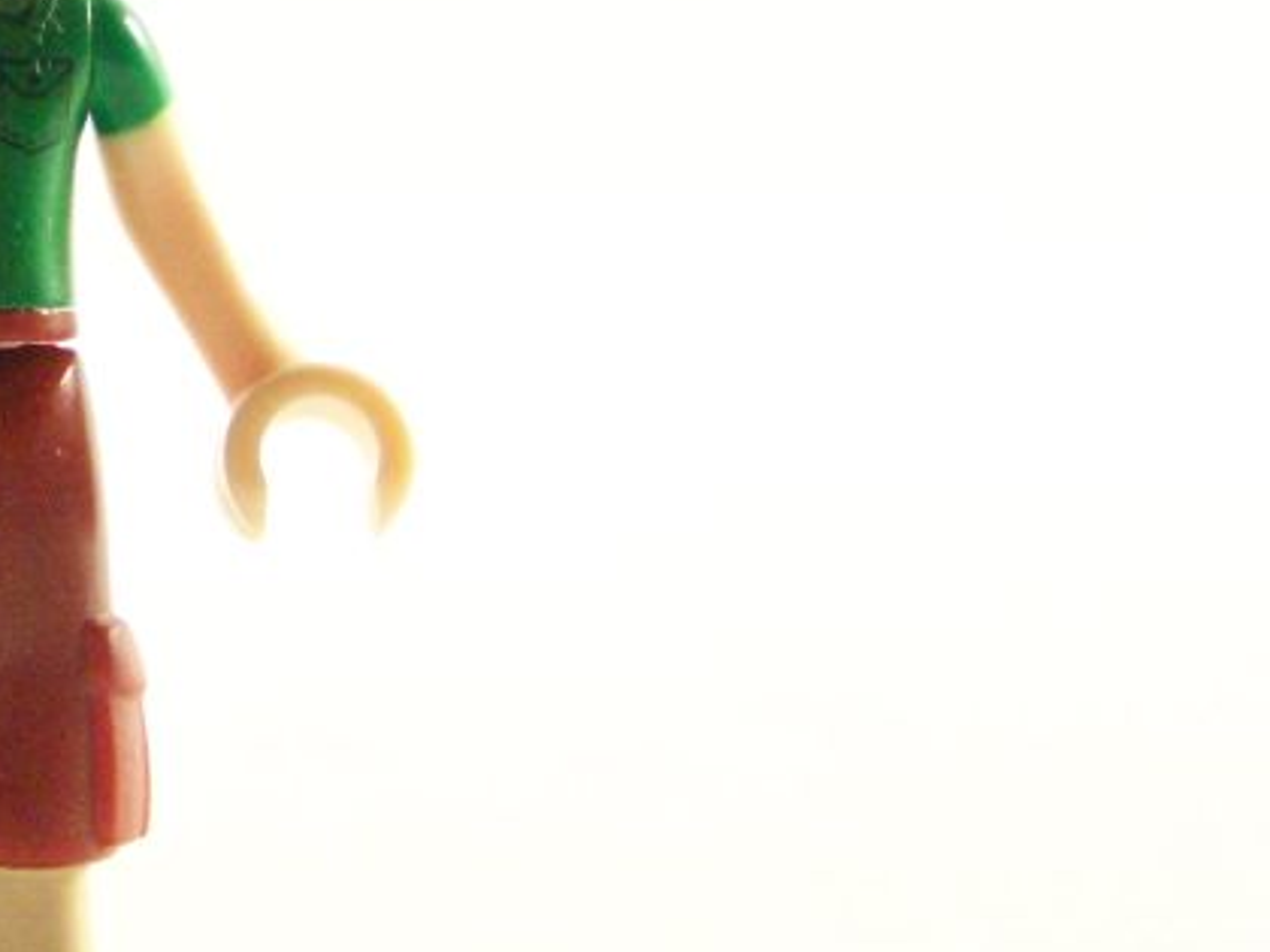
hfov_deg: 9.8
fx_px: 7338
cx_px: -60
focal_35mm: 200
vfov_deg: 7.4
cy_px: 290
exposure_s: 1/60
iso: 400
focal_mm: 13.7
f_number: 3.2
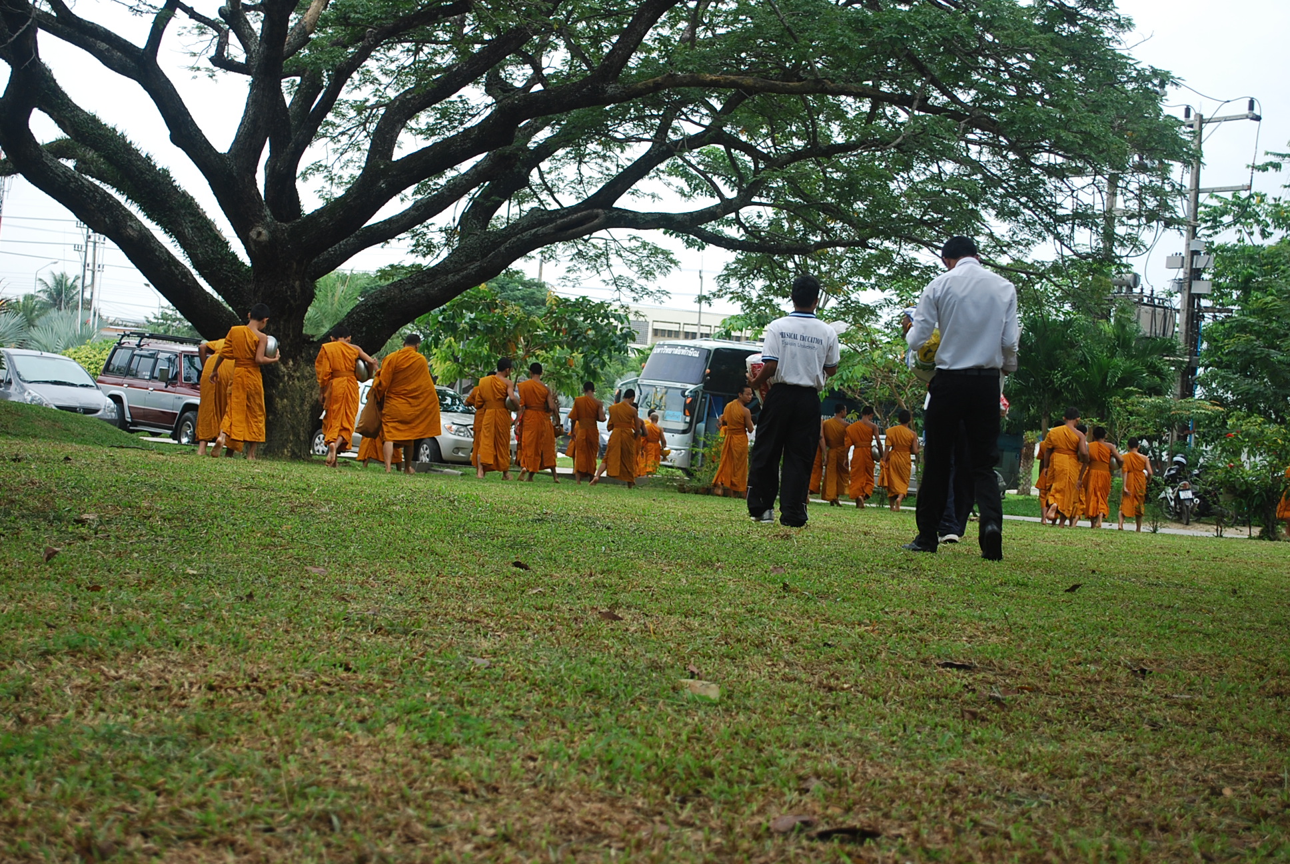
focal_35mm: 54
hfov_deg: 36.8
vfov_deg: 25.1
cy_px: 432
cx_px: 645
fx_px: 1937
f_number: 5.3
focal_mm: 36
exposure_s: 1/100
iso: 200
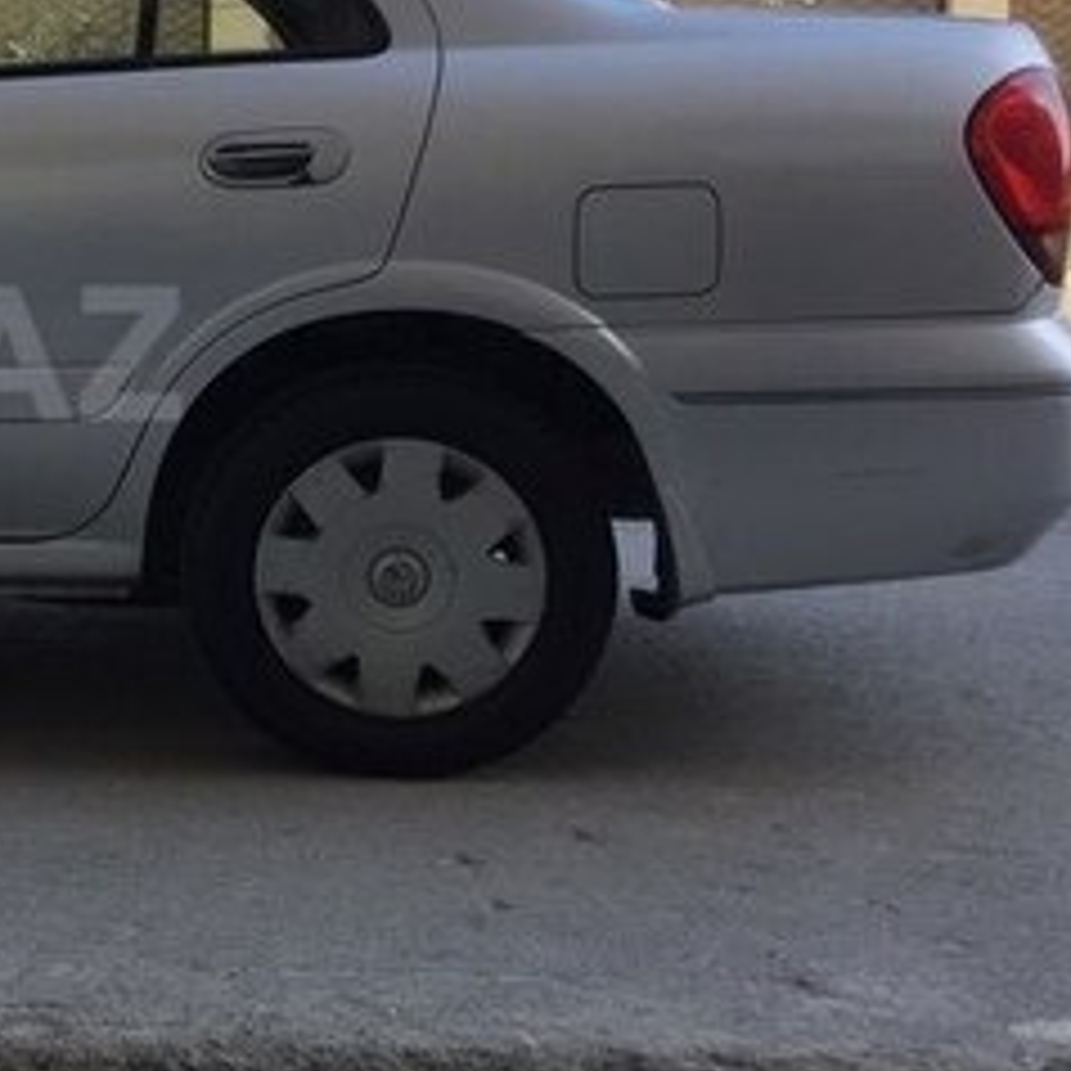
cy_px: 353
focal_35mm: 71
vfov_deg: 24.2
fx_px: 2485
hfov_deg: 22.1
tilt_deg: -5.6
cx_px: -279
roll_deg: +0.7
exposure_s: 1/565
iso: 32
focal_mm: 4.15
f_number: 2.2
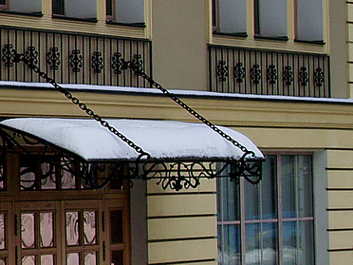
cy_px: 80
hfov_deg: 8.2
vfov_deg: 6.5
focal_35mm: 228
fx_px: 2325
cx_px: -365
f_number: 9
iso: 100
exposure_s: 1/160
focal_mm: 29
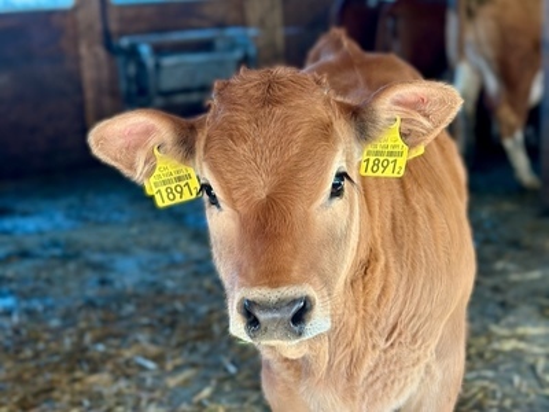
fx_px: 761
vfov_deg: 30.3
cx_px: 274
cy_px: 206
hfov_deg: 39.7
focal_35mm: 48
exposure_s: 1/60
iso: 200
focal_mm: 6.86
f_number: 1.78
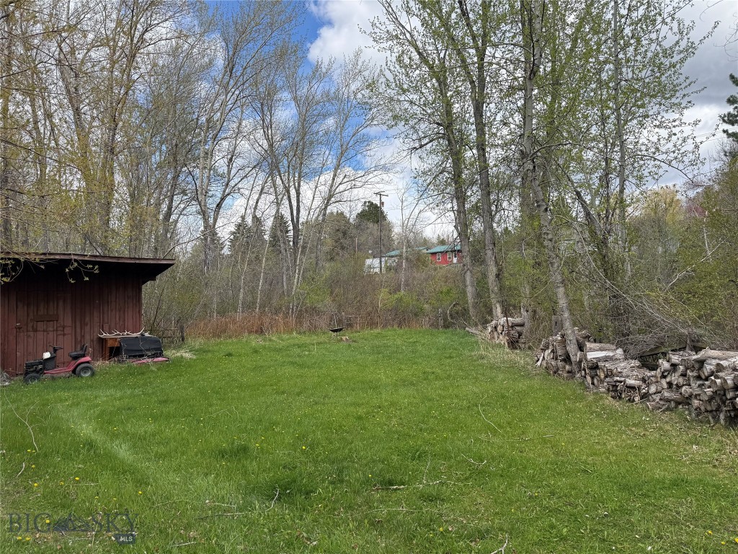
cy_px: 277
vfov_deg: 56.8
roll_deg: +0.9
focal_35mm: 24
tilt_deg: +1.5
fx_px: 512
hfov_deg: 71.6
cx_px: 369
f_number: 1.78
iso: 100
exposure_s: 1/2801
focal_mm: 6.76
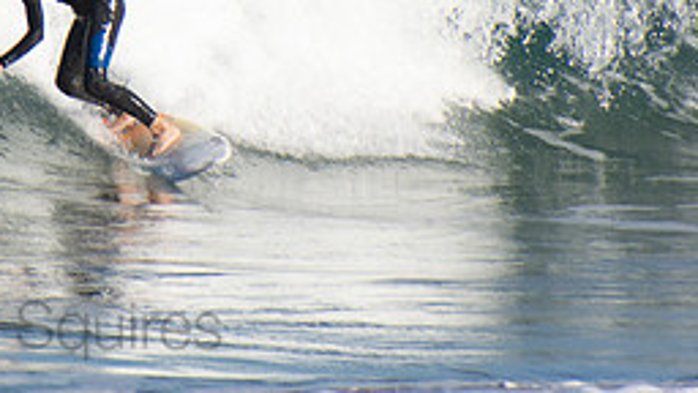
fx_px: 26337
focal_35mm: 1423
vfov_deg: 0.9
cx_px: 11
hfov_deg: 1.5
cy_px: -127
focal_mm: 400
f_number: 5.6
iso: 220
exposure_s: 1/1000
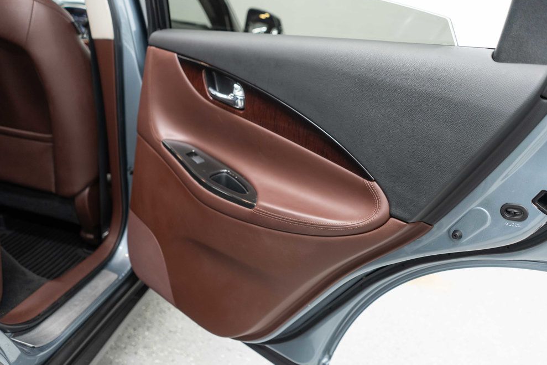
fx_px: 441
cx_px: 274
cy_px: 186
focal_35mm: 29
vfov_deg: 44.9
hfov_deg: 63.7
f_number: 3.2
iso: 1000
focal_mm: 28
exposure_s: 1/50
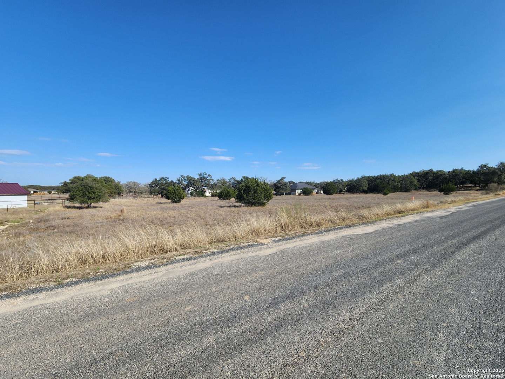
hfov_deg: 106.2
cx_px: 252
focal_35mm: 13
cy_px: 190
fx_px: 190
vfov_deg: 89.9
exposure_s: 1/1756
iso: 50
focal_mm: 2.2
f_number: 2.2
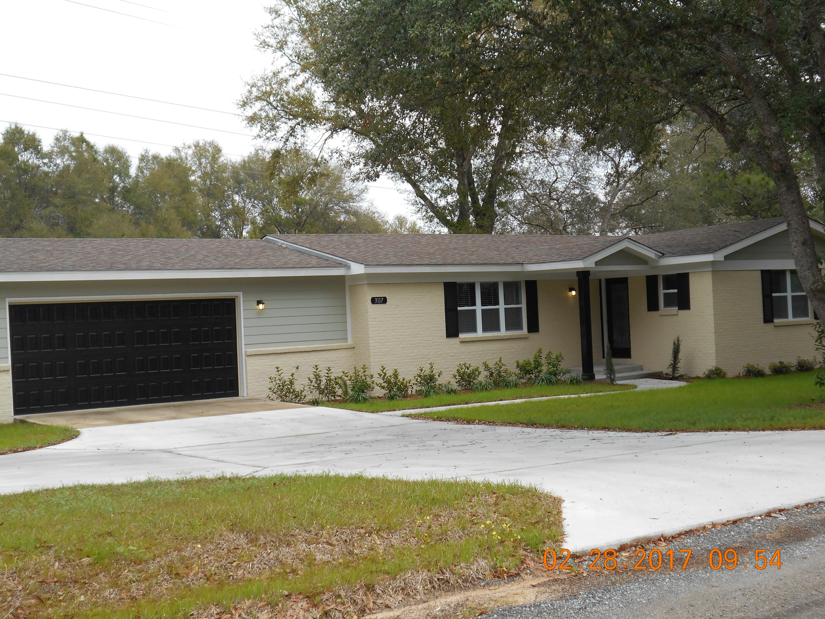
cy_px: 310
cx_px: 412
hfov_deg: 38.9
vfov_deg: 29.7
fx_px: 1168
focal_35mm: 49
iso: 80
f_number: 4.5
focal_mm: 8.8
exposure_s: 1/160
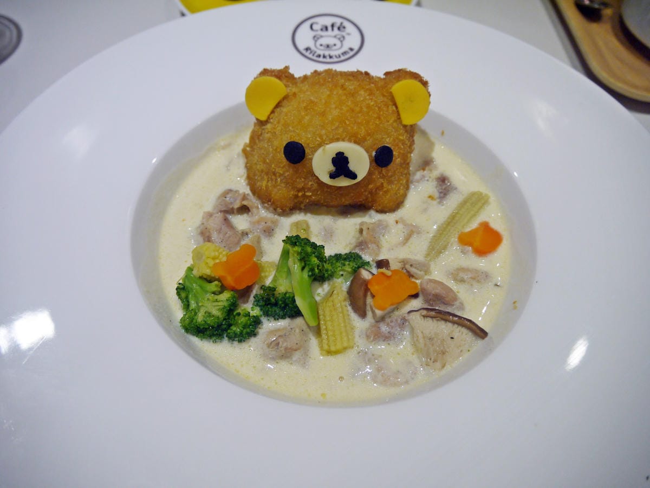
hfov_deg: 63.4
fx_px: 526
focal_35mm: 28
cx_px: 325
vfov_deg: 49.7
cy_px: 244
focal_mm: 14
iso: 400
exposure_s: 1/60
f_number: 3.5
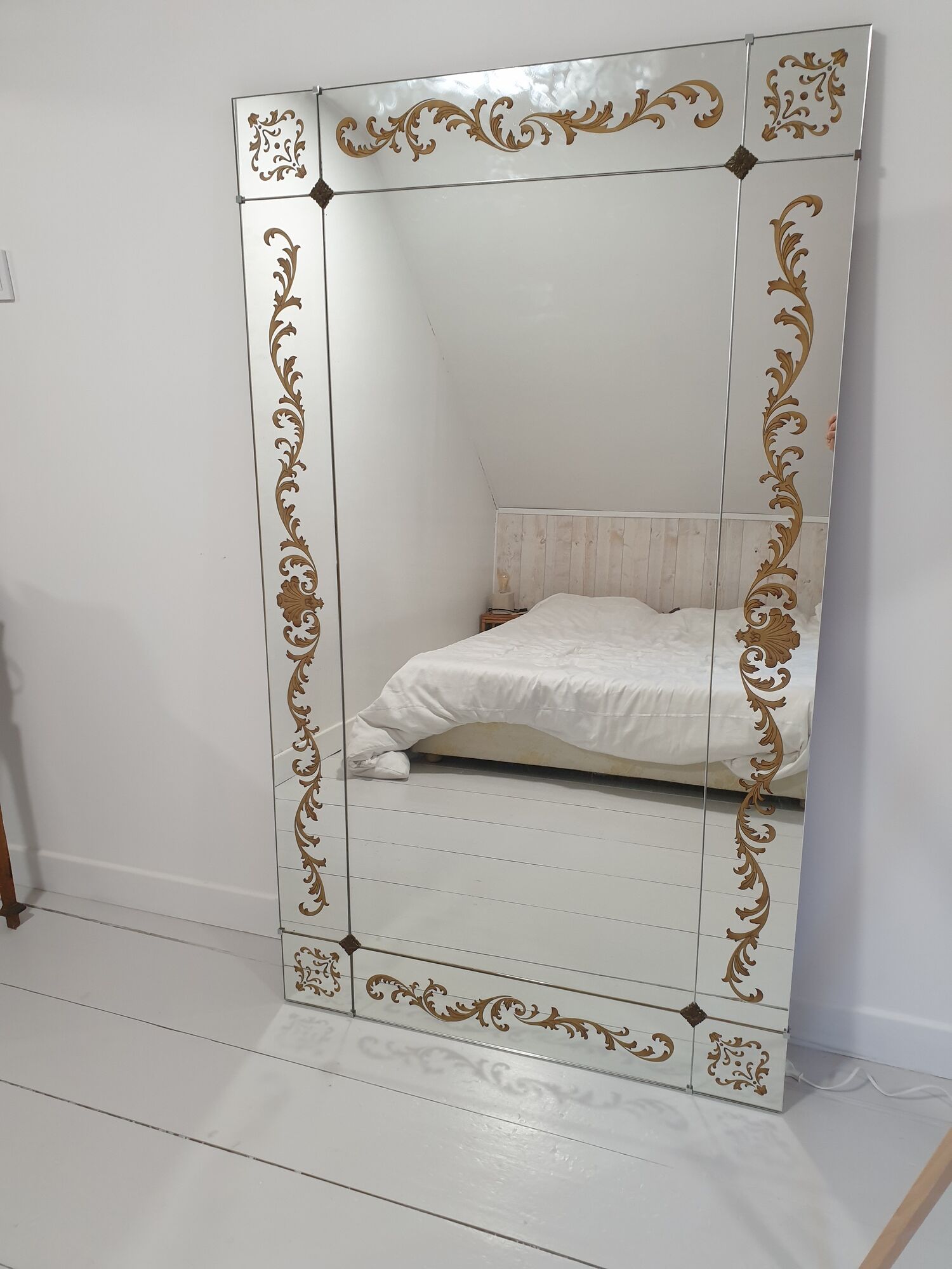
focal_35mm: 26
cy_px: 634
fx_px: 953
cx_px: 476
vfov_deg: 67.3
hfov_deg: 53.1
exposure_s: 1/50
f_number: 2.4
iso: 125
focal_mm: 4.3
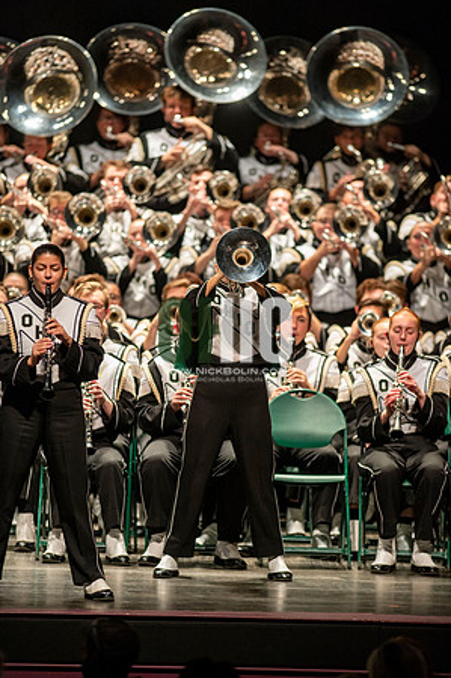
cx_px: 226
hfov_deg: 4.6
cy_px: 339
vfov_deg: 6.9
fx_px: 5650
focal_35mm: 300
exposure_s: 1/500
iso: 3200
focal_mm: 300
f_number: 2.8
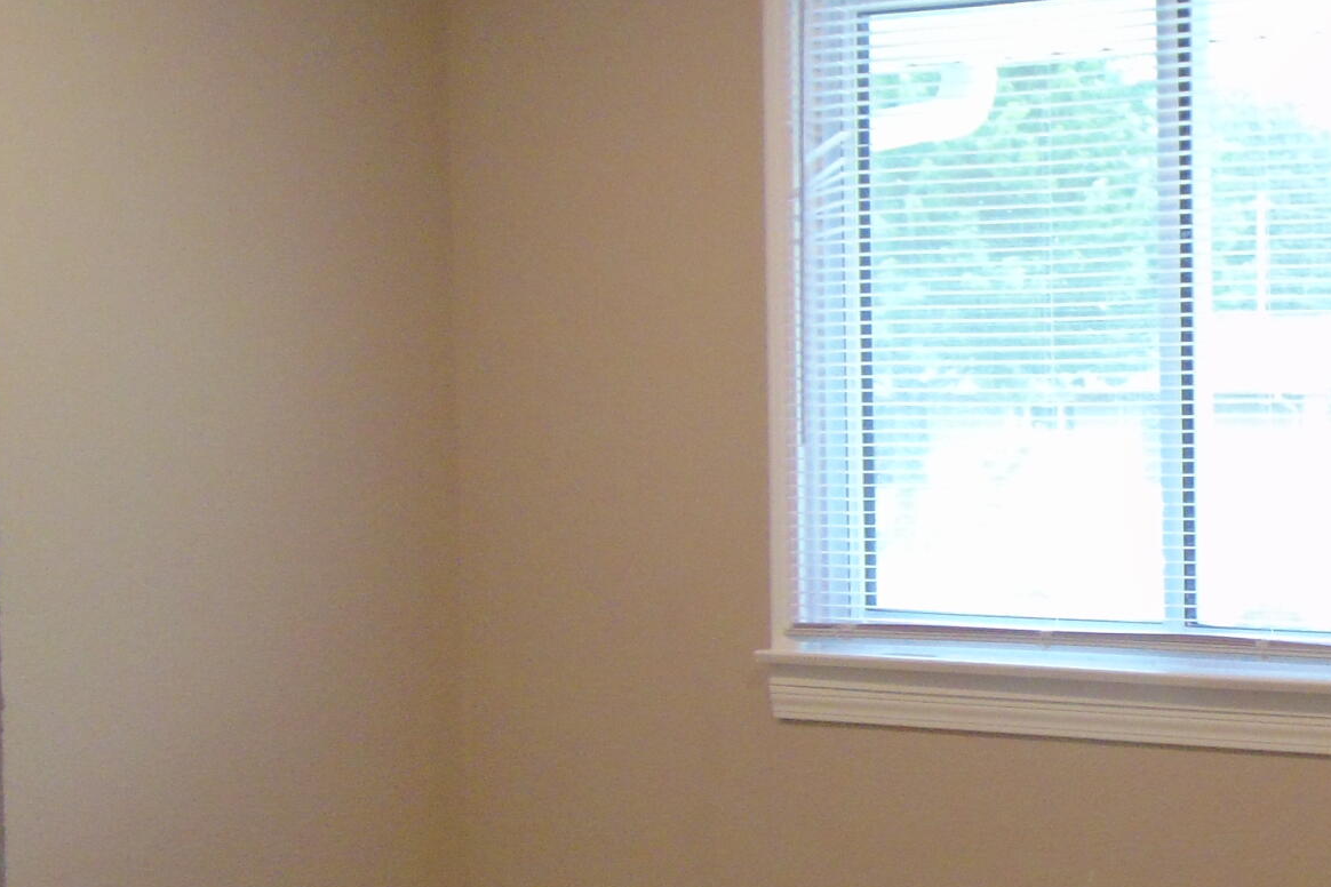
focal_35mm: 67
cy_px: 480
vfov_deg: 20.3
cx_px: 1687
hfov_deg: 26.1
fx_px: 2477
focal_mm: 4.5
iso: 200
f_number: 3
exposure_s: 1/40
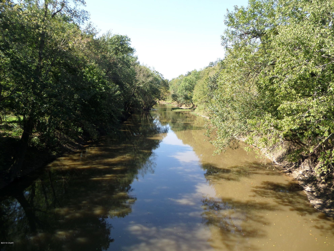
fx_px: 232
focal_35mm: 24
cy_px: 126
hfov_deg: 71.6
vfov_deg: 56.8
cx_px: 167
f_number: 3.2
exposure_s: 1/250
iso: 100
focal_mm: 4
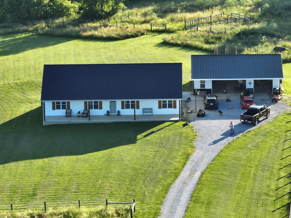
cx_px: 146
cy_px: 109
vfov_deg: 9.2
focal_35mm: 161
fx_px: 1353
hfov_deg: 12.3
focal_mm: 29.85
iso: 110
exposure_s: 1/100
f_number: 4.4
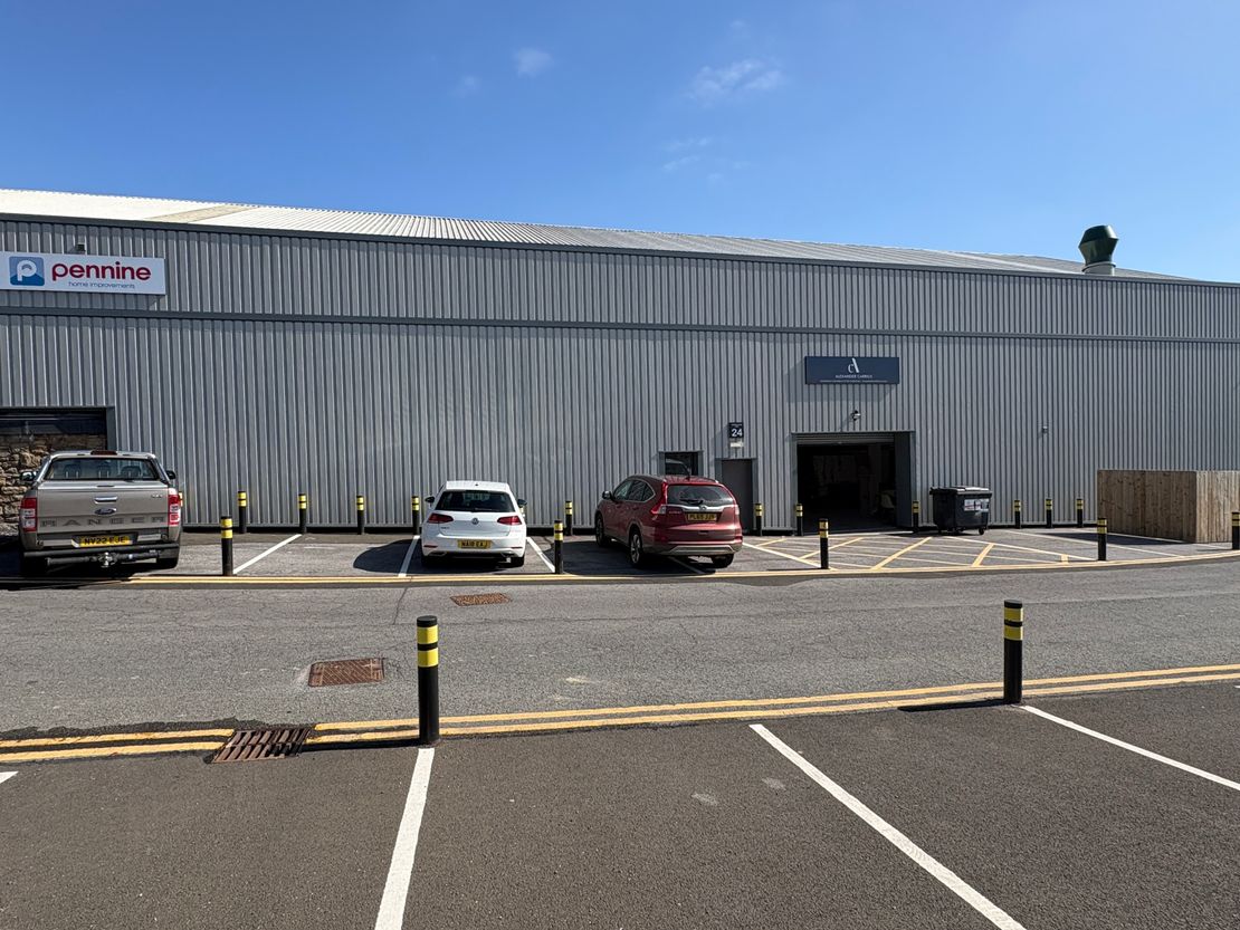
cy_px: 465
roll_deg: +1.2
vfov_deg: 85.7
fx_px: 502
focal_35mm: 14
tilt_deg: -1.3
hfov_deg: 102.1
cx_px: 620
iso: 40
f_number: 2.2
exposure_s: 1/1477
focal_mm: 2.22
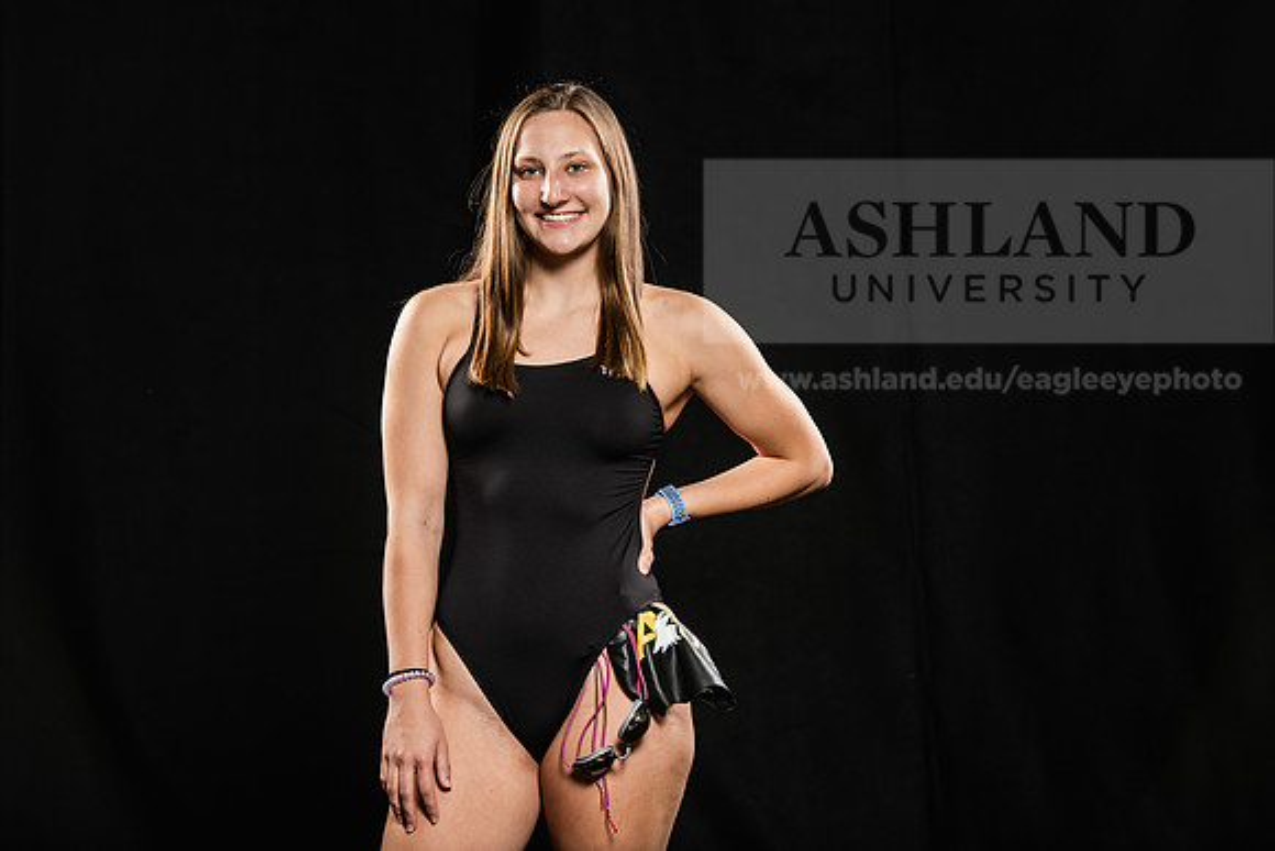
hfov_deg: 17.1
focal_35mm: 120
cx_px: 638
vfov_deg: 11.4
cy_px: 426
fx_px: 4251
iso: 320
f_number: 5.6
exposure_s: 1/250
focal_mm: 120
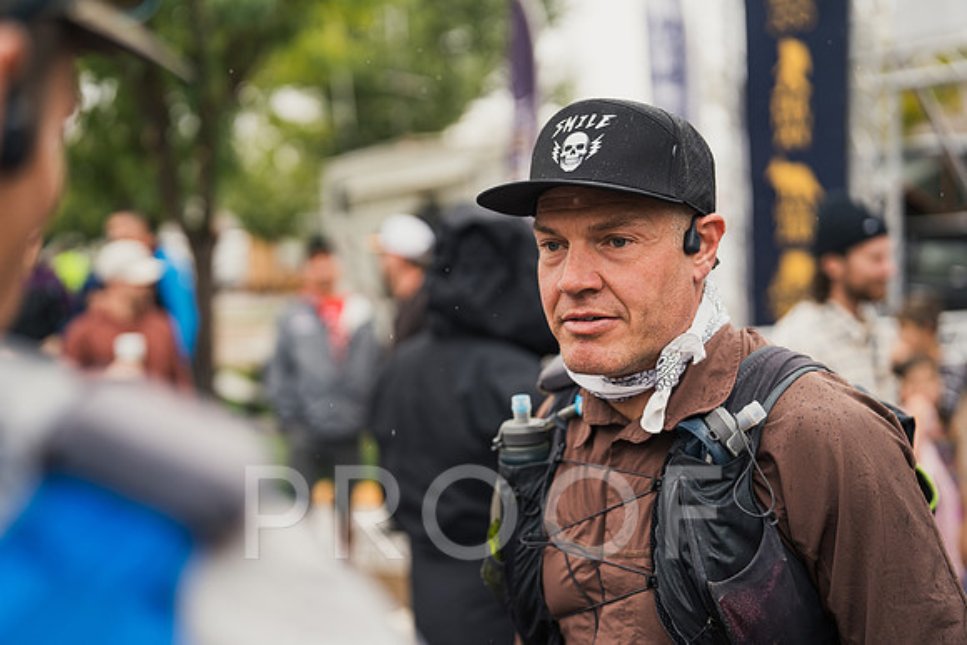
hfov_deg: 39.6
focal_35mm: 50
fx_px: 1343
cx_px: 484
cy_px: 322
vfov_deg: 27.0
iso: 400
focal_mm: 50
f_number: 2
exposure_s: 1/1600
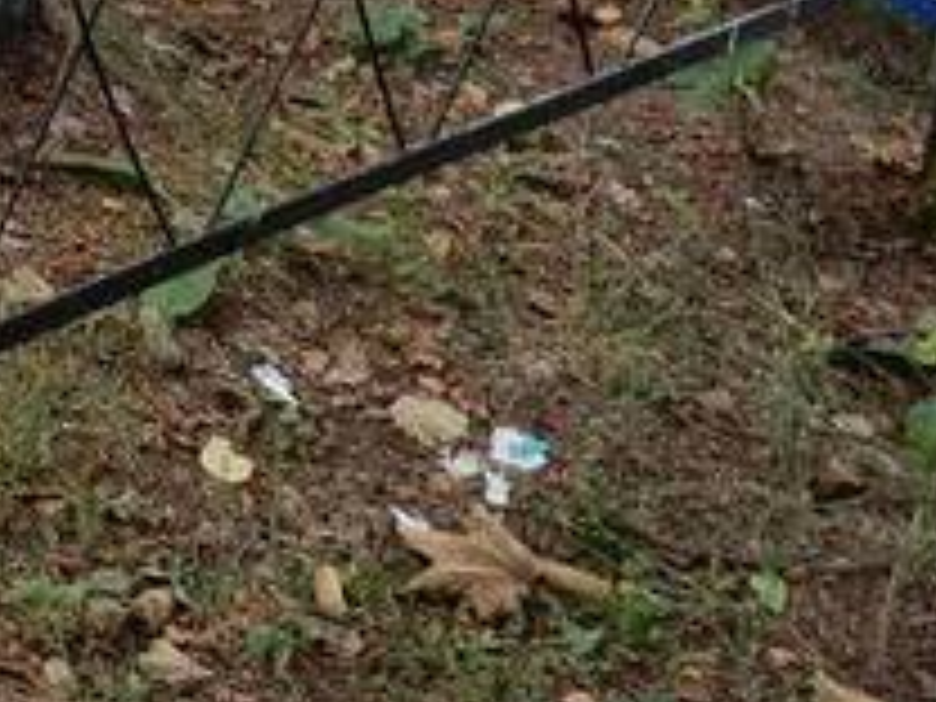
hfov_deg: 13.9
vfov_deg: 11.0
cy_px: -680
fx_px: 3326
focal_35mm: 123
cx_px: -837
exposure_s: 1/100
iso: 158
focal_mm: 4.76
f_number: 1.69
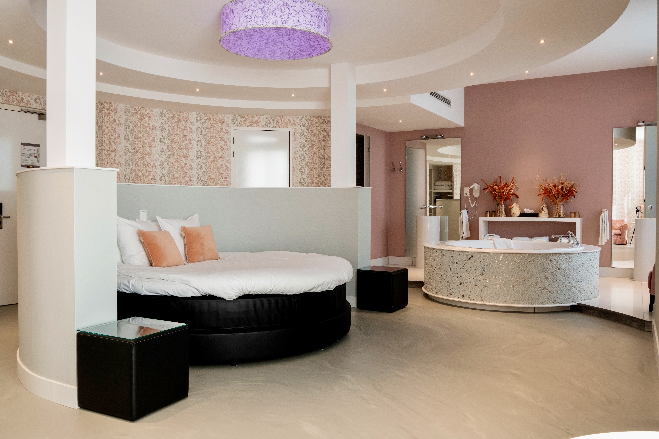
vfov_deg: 43.6
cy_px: 220
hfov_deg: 61.9
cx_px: 330
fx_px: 549
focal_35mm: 30
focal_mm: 19.7
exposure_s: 1/2
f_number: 11
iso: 320
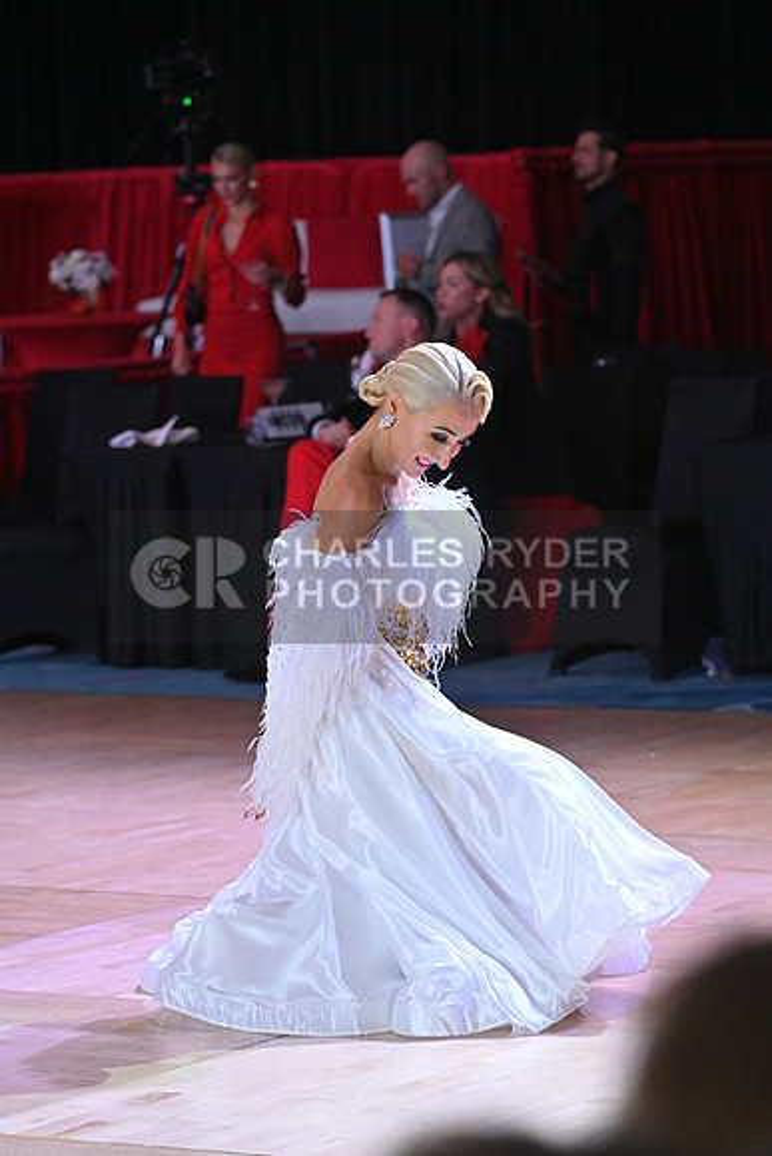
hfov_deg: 9.5
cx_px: 386
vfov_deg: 14.2
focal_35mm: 145
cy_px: 578
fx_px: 4661
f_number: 5
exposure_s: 1/400
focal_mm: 145
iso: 4000
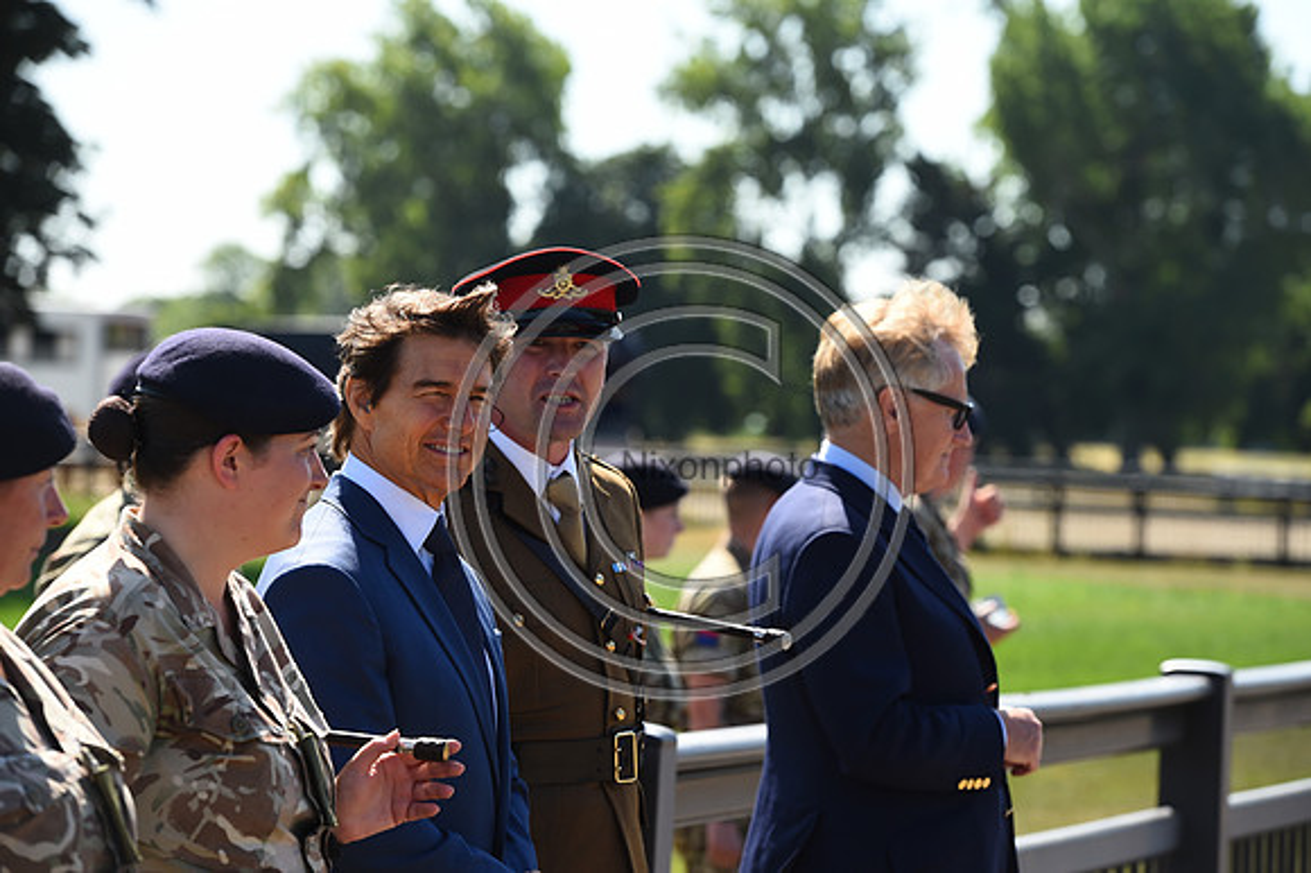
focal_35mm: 160
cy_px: 436
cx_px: 656
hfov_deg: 12.8
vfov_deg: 8.6
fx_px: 5823
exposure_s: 1/1250
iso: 500
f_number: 6.3
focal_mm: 160
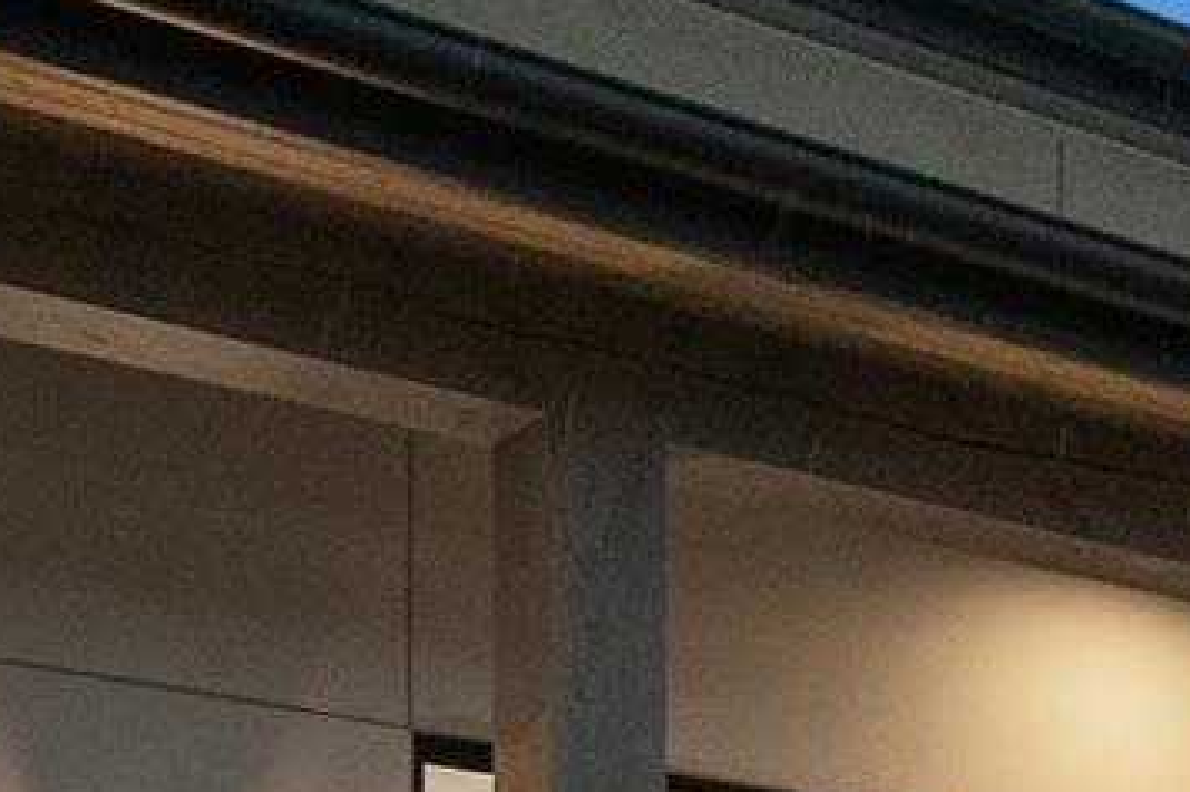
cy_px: 1399
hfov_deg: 21.1
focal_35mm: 92
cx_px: 1290
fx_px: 3040
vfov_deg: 13.4
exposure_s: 1/160
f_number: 4
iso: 4000
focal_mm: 16
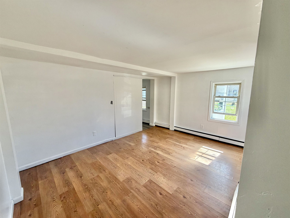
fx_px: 117
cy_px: 109
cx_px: 145
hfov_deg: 102.1
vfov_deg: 85.7
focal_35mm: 14
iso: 80
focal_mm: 2.22
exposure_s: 1/121
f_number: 2.2
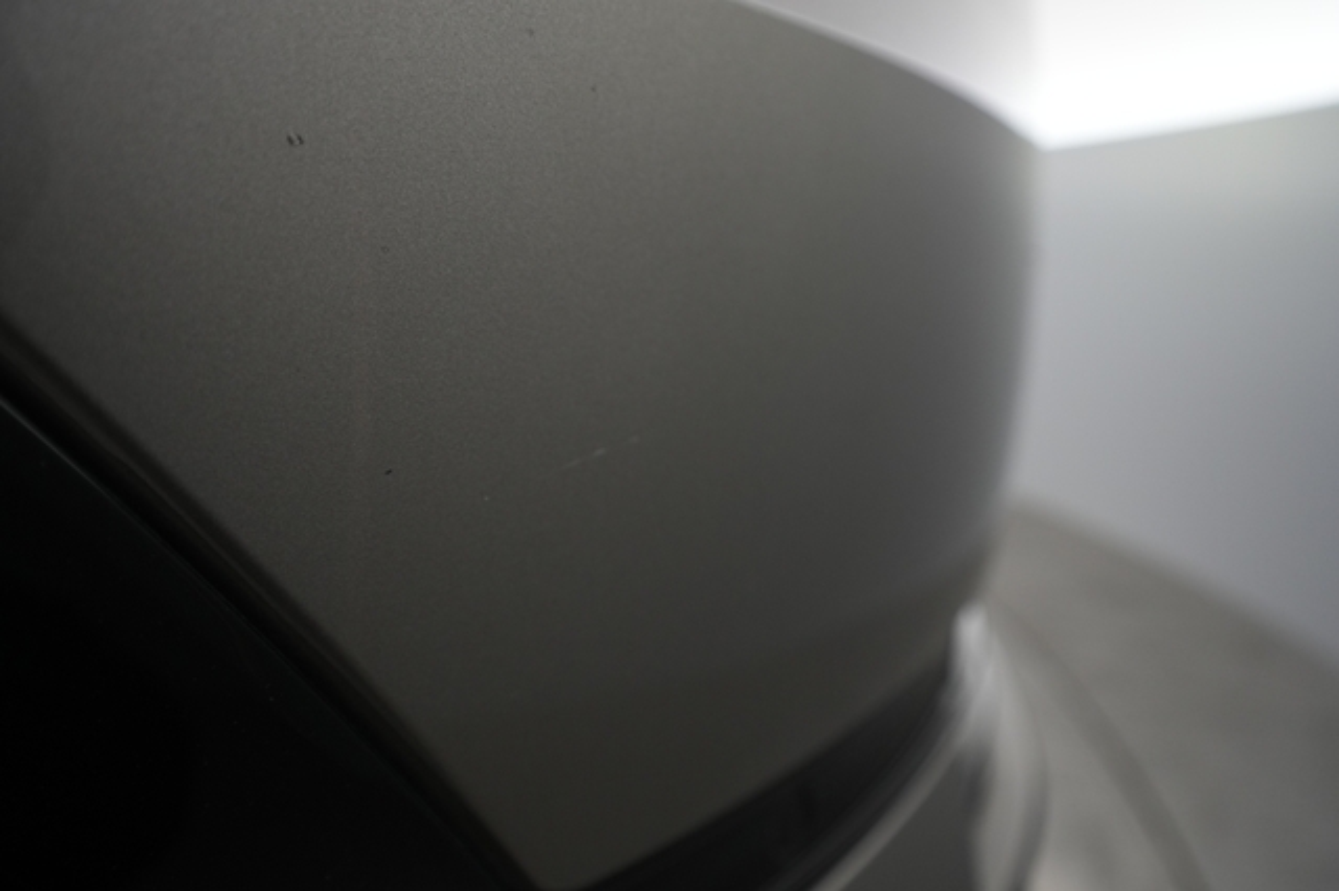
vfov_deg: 46.4
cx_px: 670
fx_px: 1041
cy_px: 446
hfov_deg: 65.5
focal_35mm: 28
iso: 1600
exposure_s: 1/100
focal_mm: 28
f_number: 4.5
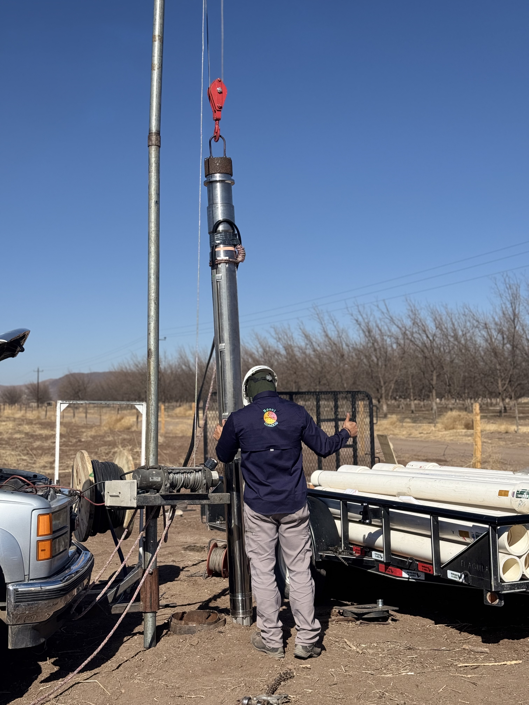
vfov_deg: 39.7
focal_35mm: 48
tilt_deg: +4.2
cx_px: 264
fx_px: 978
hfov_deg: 30.3
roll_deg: +0.0
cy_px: 352
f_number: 1.78
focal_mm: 6.76
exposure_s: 1/7092
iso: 64
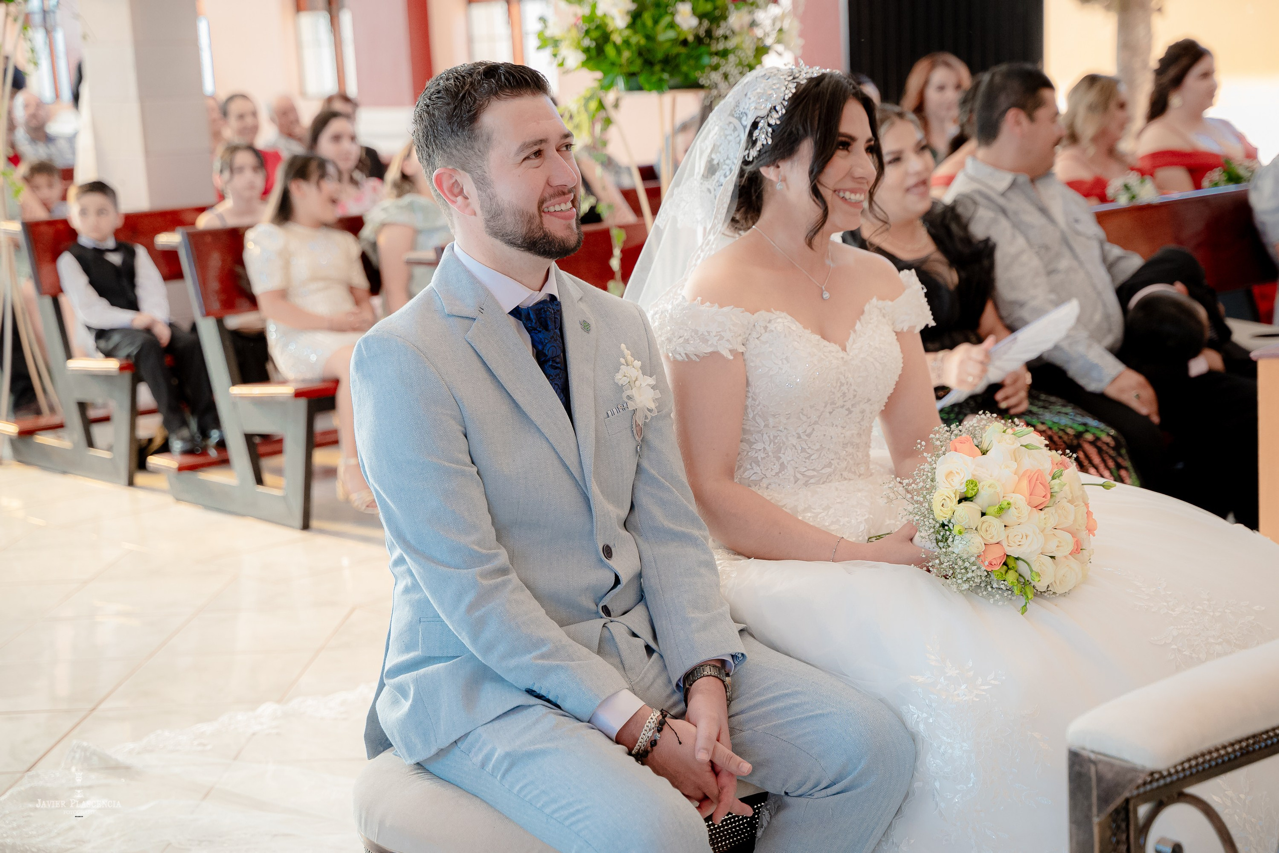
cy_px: 426
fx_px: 2132
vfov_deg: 22.6
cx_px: 640
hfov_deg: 33.4
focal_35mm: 60
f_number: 4
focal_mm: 60
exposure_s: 1/160
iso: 1600
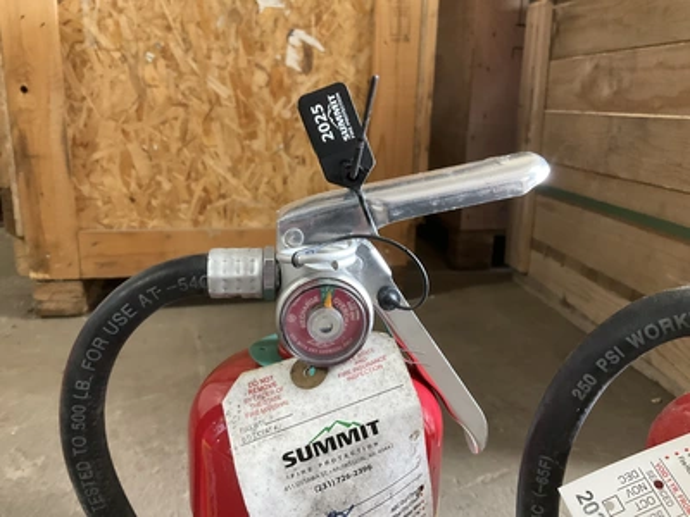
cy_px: 258
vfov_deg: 48.2
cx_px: 345
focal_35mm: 29
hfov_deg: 61.7
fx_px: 578
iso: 200
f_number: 1.8
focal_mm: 3
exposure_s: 1/40
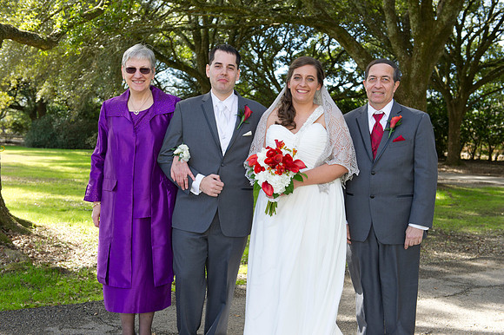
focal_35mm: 48
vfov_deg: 28.0
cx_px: 252
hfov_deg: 41.1
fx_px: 672
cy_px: 168
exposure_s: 1/160
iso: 320
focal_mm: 48
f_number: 5.6
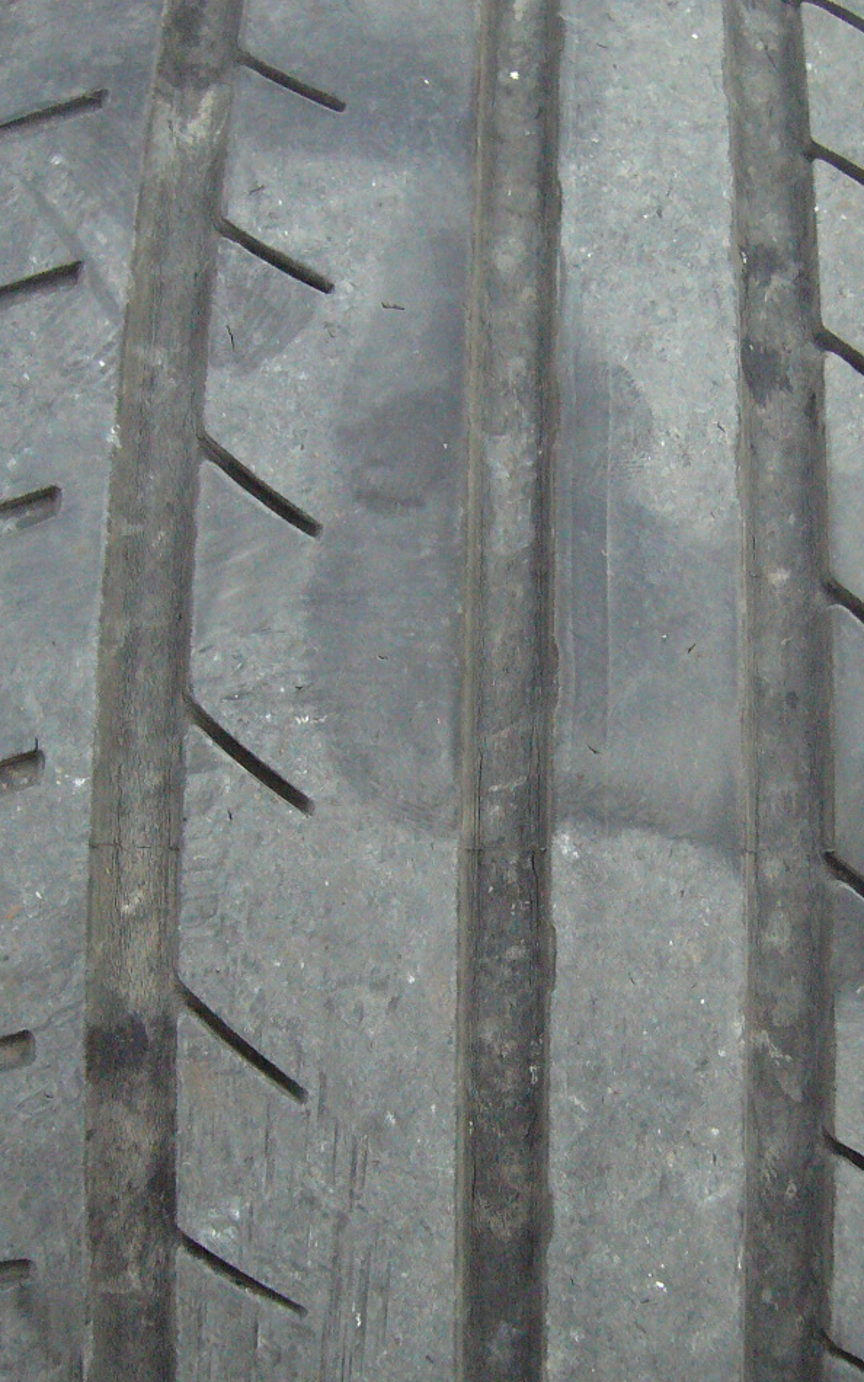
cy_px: 691
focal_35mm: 50
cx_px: 627
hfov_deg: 25.6
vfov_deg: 40.3
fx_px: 1883
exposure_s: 1/320
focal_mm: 5.8
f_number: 2.8
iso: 400
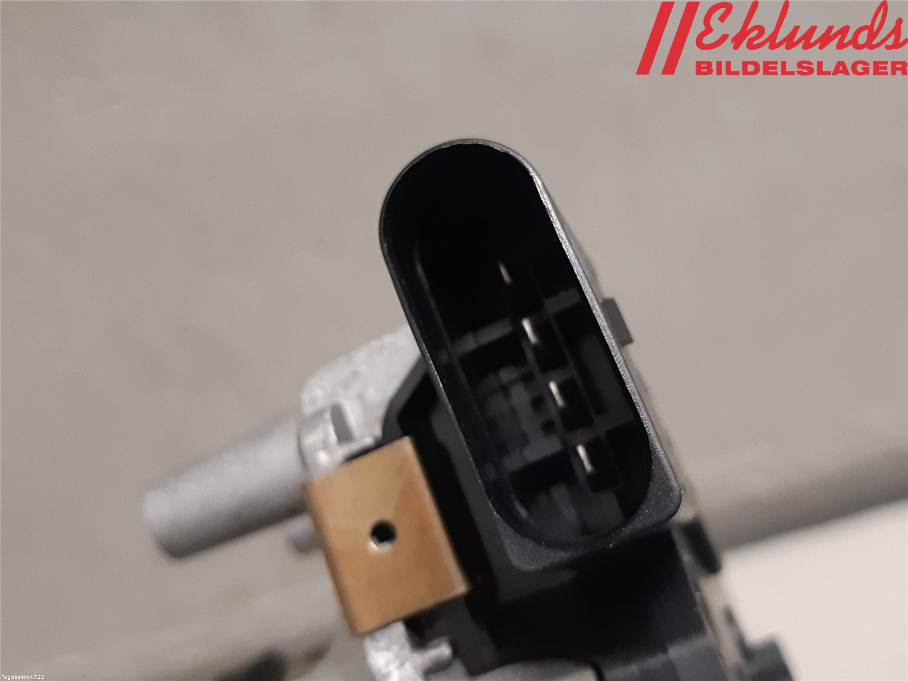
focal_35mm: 26
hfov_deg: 67.3
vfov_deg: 53.1
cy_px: 340
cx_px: 454
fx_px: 682
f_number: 1.7
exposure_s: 1/50
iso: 320
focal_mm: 3.93
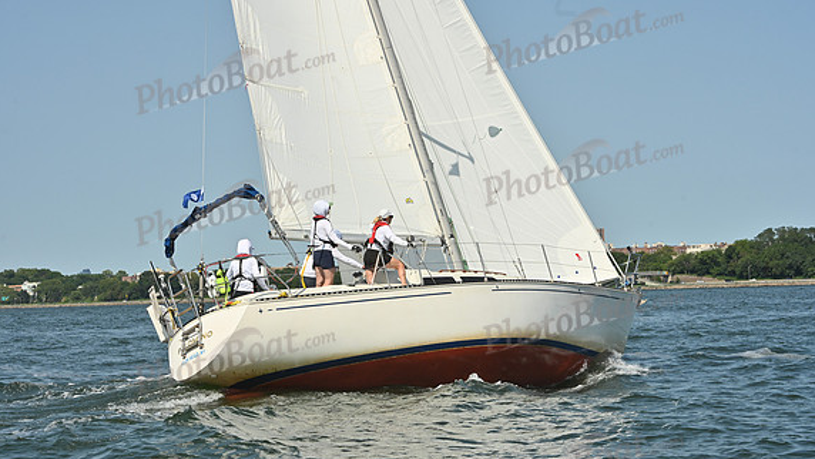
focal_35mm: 85
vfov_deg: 14.2
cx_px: 410
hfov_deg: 25.0
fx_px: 1837
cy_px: 263
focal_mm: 80
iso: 320
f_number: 11
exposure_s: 1/1250
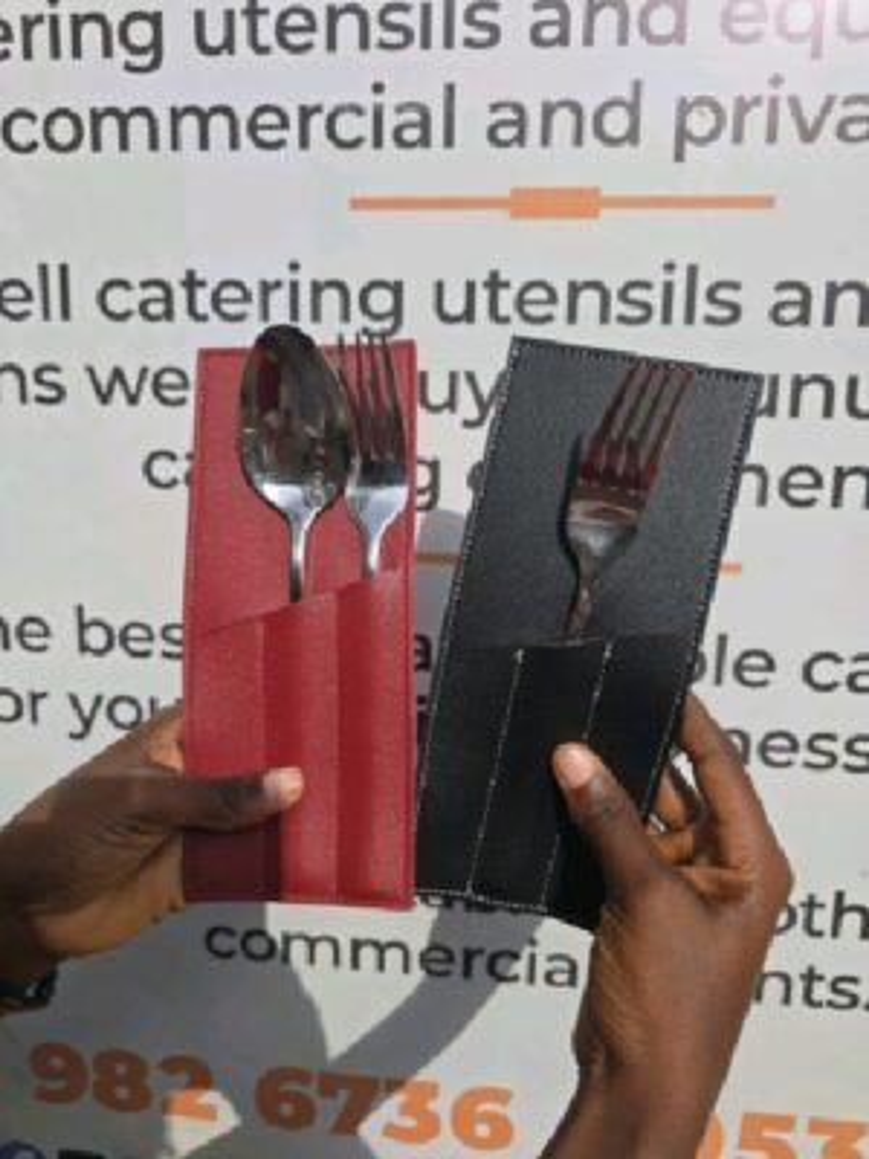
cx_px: 434
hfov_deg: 58.9
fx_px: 770
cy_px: 580
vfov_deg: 73.9
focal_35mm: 23
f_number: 1.7
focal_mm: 6.3
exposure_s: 1/1111
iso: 12
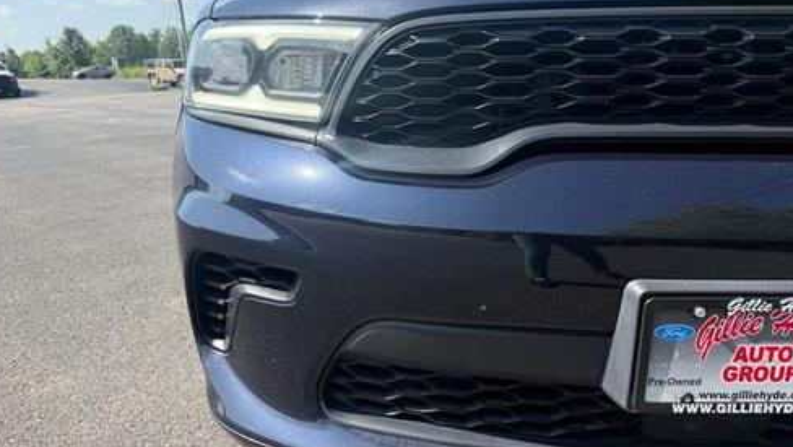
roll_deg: +3.8
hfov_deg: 69.8
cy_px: 234
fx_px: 568
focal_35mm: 27
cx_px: 388
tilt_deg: -17.3
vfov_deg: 42.9
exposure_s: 1/2000
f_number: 1.78
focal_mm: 6.76
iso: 100
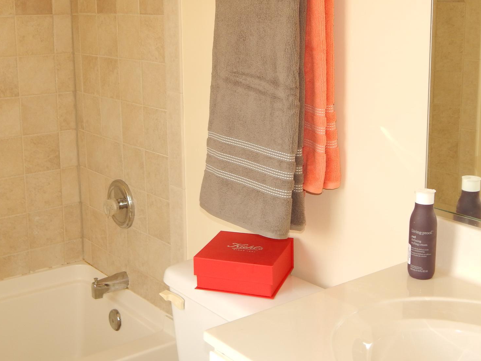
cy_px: 120
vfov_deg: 27.4
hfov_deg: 36.1
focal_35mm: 53
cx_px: 196
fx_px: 736
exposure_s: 1/40
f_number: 3.4
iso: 125
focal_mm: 6.8
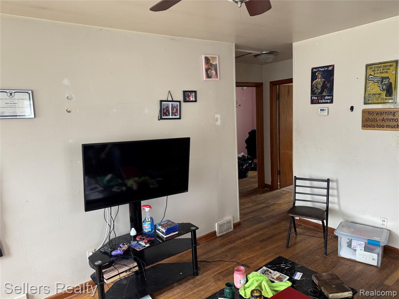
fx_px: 277
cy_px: 150
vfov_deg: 56.8
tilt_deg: -8.8
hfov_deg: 71.6
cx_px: 200
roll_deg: +3.4
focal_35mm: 24
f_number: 1.78
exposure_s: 1/106
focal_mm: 6.76
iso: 200
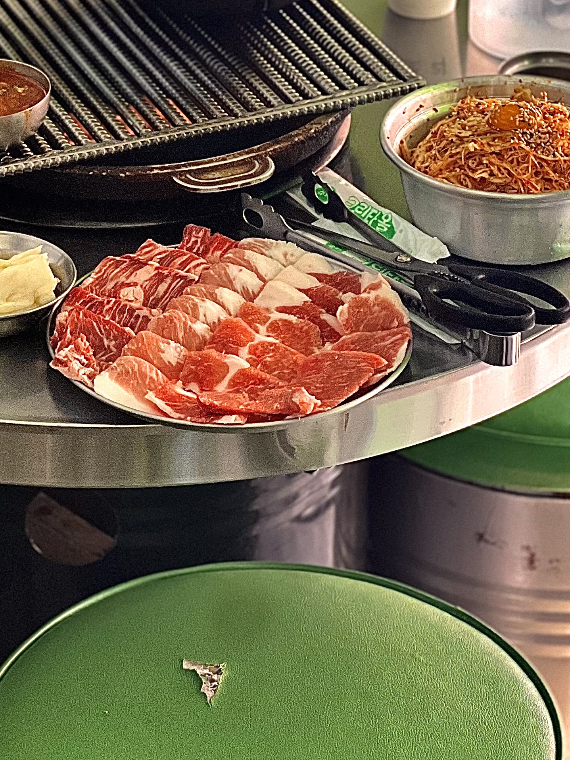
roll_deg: +0.2
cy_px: -36
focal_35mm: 162
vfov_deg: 12.0
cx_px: 85
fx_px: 3557
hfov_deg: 9.1
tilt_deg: -23.7
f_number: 2.8
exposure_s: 1/63
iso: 250
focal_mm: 9
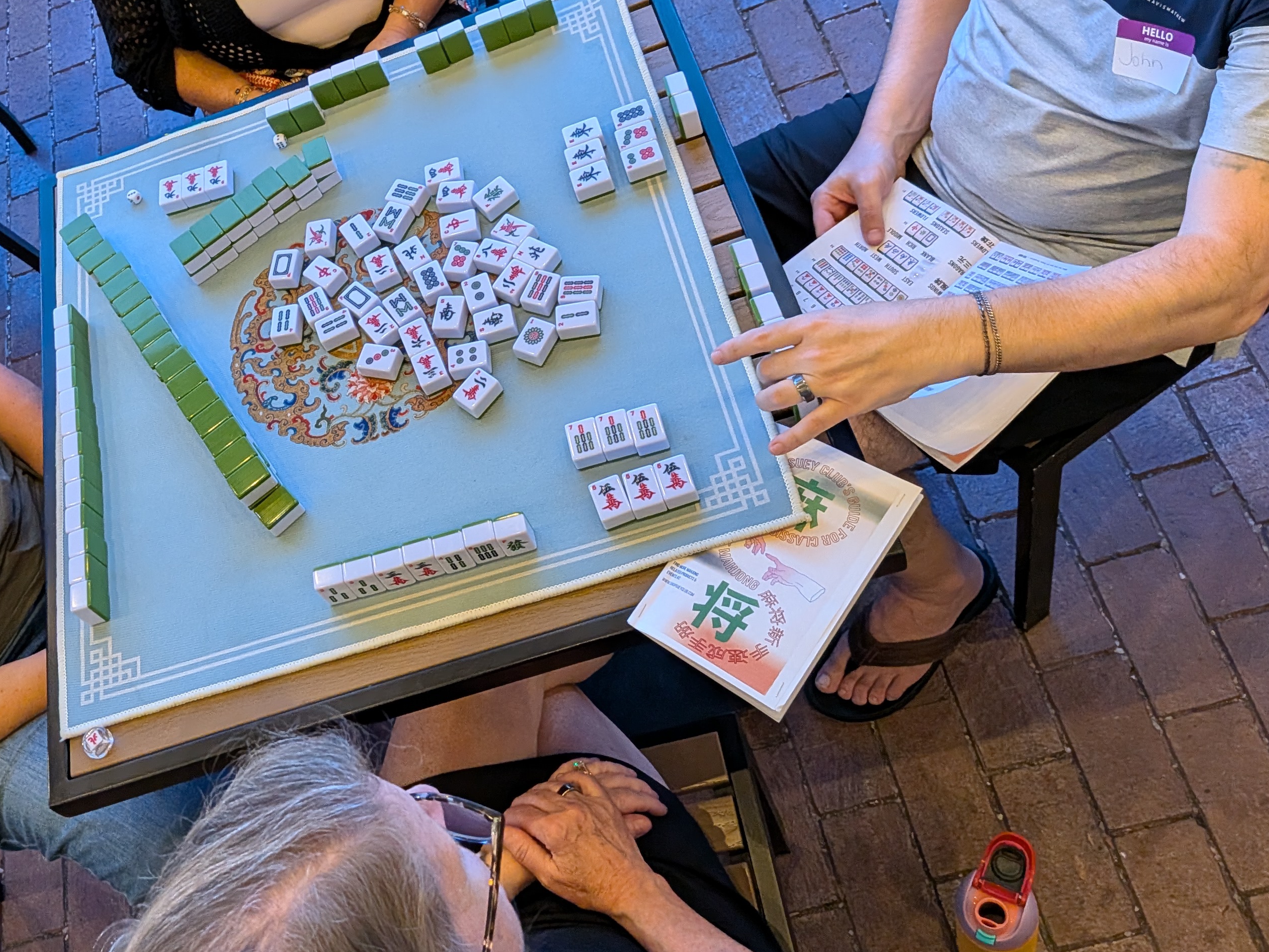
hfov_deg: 48.2
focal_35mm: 38
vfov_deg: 37.3
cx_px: 431
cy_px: 308
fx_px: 1393
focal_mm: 4.53
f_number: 1.7
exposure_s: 1/120
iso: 941
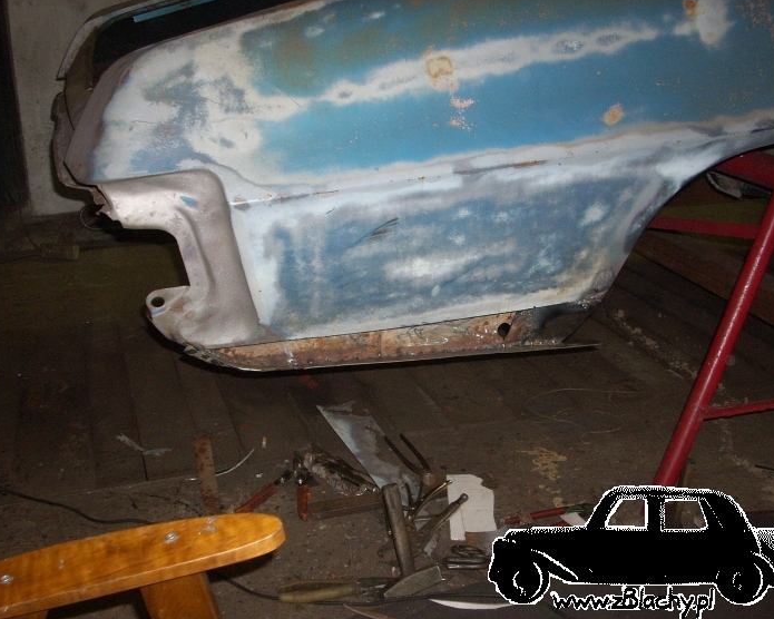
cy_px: 310
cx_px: 386
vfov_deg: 38.2
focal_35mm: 39
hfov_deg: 46.8
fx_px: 893
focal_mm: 6.2
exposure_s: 1/60
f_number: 2.8
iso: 200
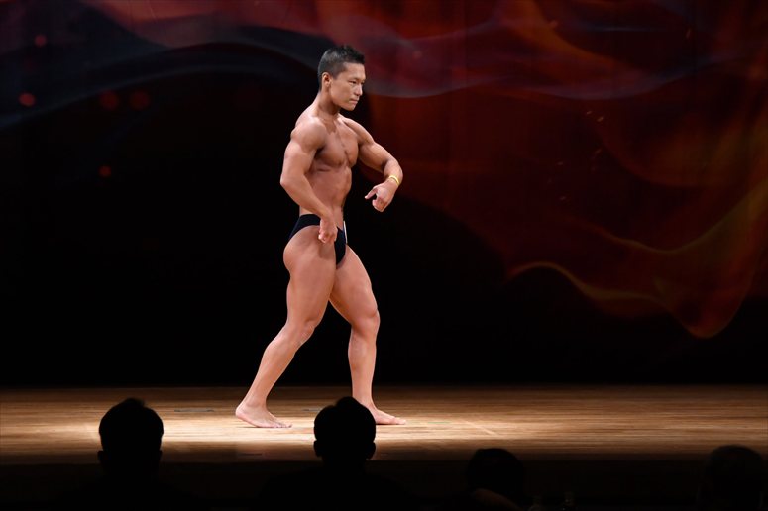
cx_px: 384
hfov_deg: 9.5
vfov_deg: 6.3
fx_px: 4627
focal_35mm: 217
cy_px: 256
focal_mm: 145
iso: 3200
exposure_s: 1/400
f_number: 5.6
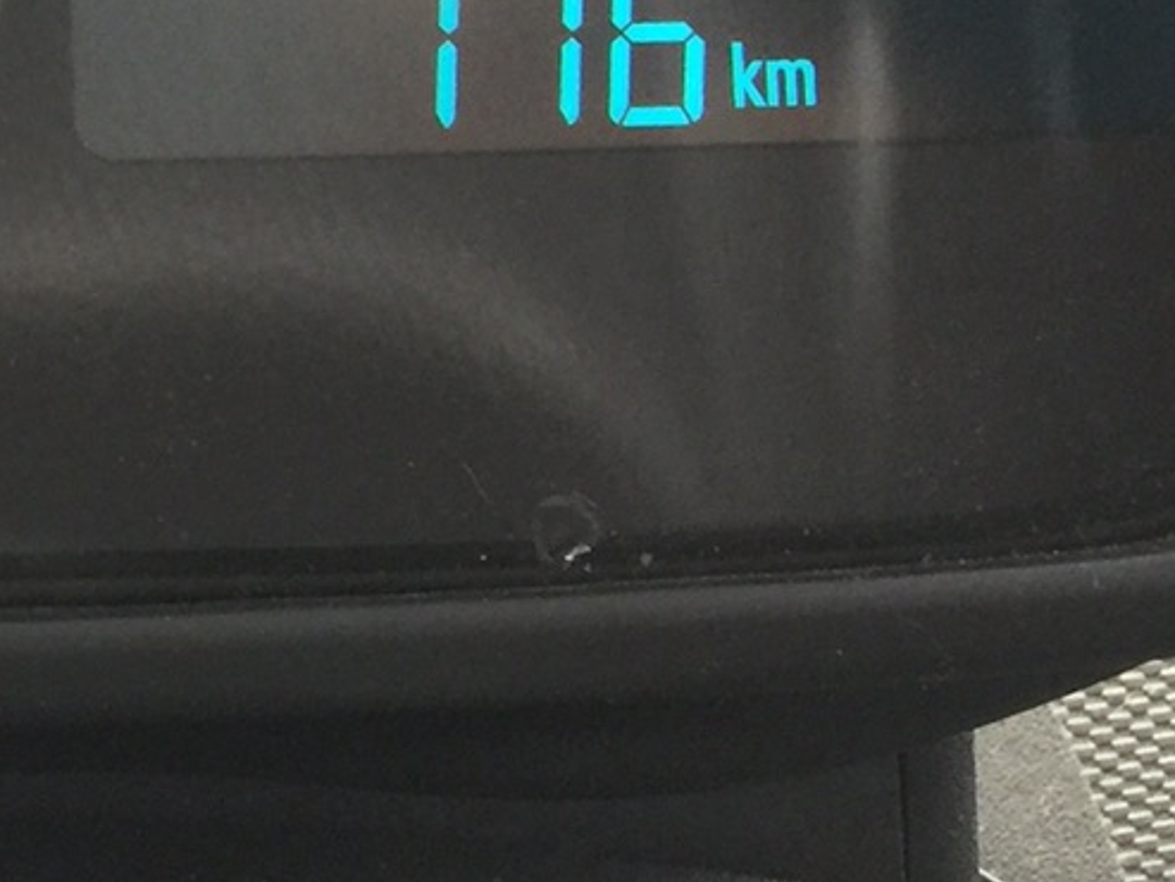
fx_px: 3837
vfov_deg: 12.5
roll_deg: -0.6
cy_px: -431
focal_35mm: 113
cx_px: -555
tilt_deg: -19.0
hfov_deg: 16.0
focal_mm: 4.15
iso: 64
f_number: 2.2
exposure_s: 1/33
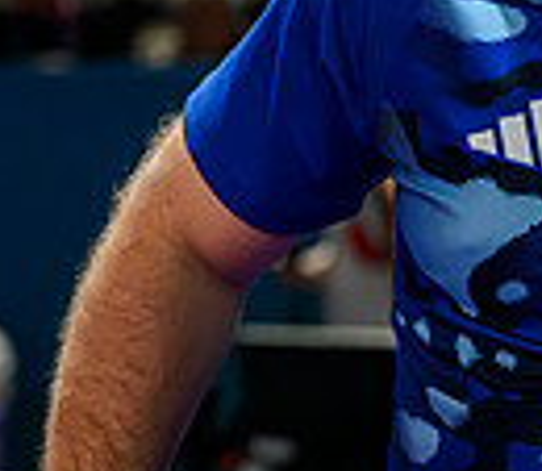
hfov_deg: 5.6
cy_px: 96
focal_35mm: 330
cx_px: -448
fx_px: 5477
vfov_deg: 4.9
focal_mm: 70
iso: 2000
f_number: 3.2
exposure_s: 1/1000
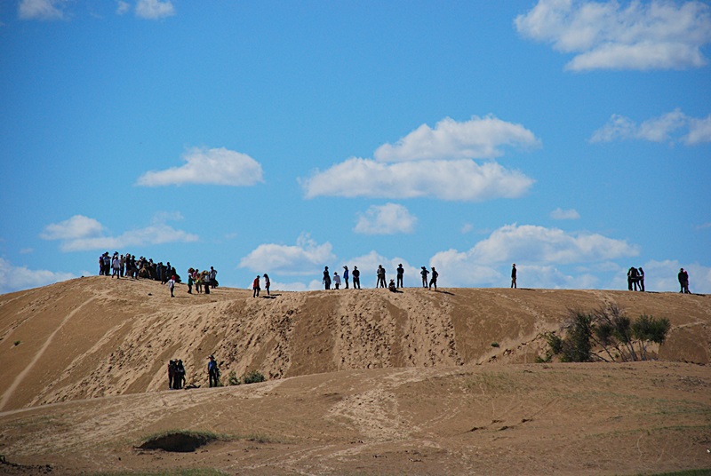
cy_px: 238
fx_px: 4005
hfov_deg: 10.1
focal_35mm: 202
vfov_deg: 6.8
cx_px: 356
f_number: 6.3
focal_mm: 135
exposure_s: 1/3200
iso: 400
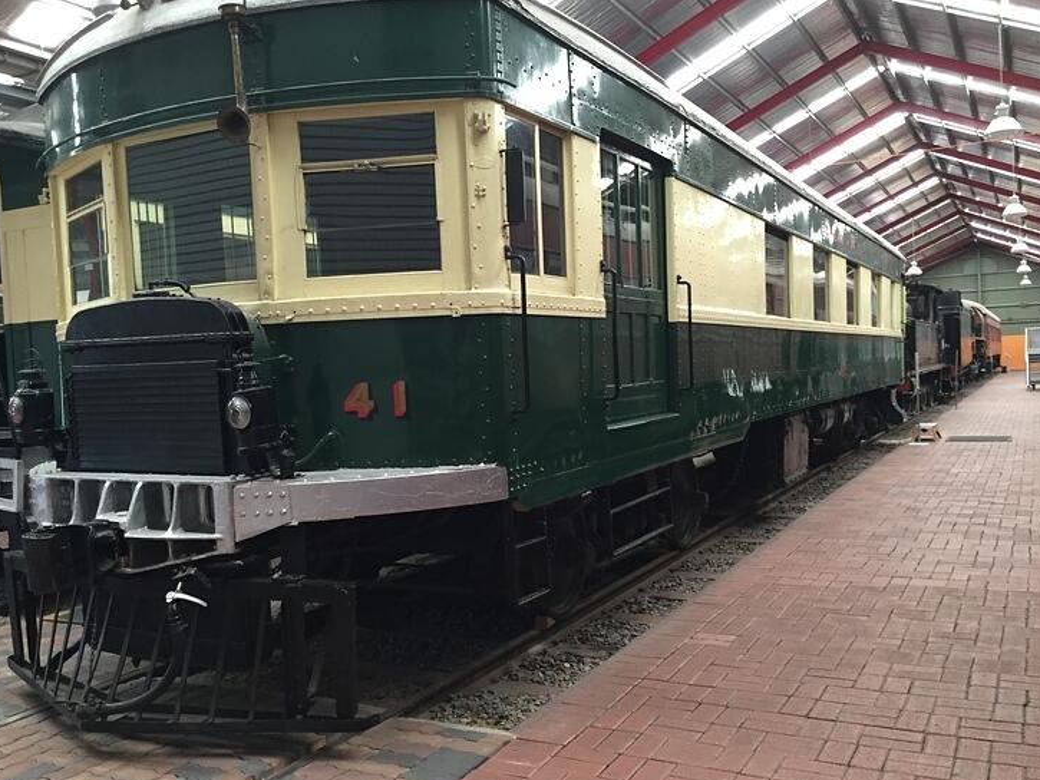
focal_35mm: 32
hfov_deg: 56.7
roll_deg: +1.2
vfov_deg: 44.2
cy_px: 406
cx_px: 475
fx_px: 962
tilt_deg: -0.4
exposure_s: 1/30
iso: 160
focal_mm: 4.15
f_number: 2.2
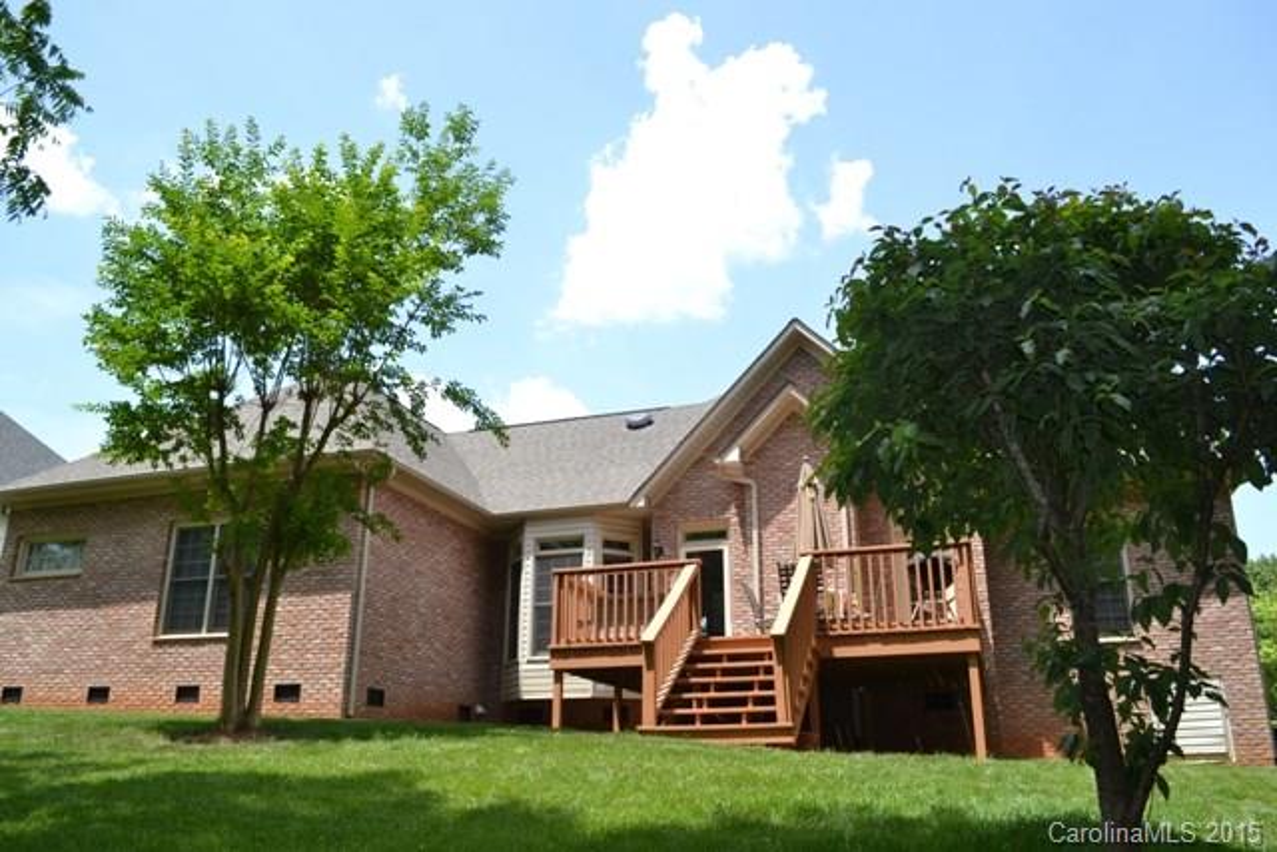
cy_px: 426
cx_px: 638
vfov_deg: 48.0
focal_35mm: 27
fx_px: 958
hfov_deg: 67.4
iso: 100
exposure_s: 1/200
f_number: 6.3
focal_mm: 18
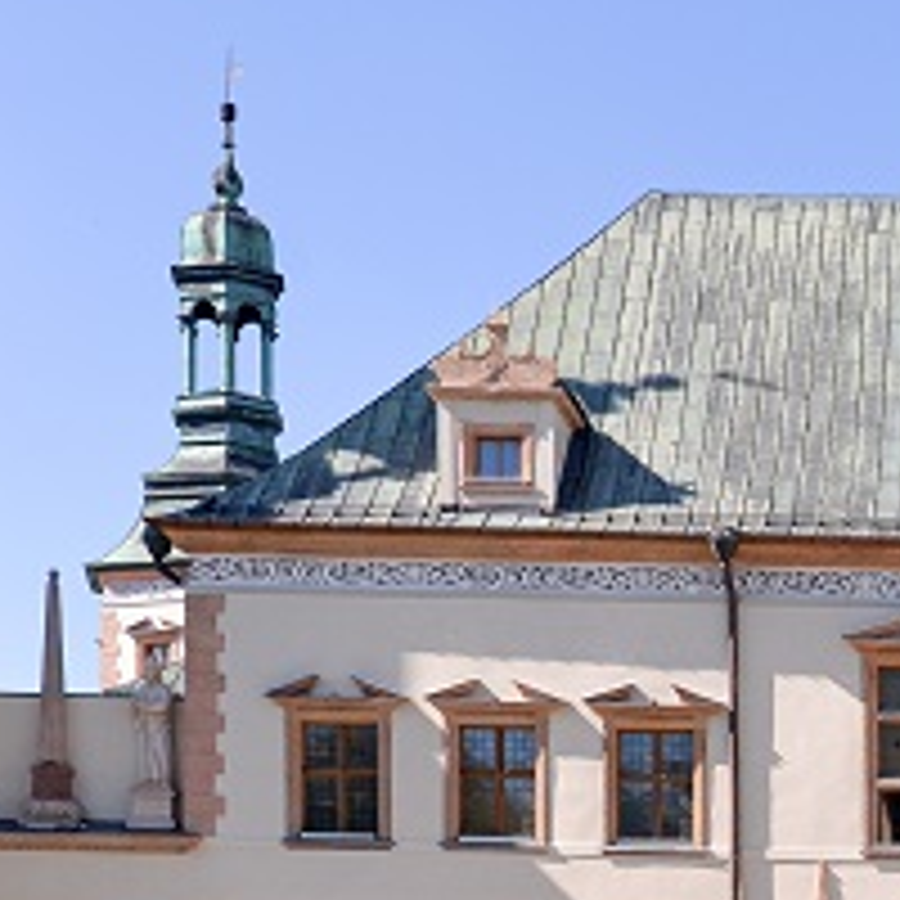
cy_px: 623
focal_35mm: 85
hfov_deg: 19.1
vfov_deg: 20.3
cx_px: 1125
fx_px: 2500
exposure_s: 1/400
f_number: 6.3
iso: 100
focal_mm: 20
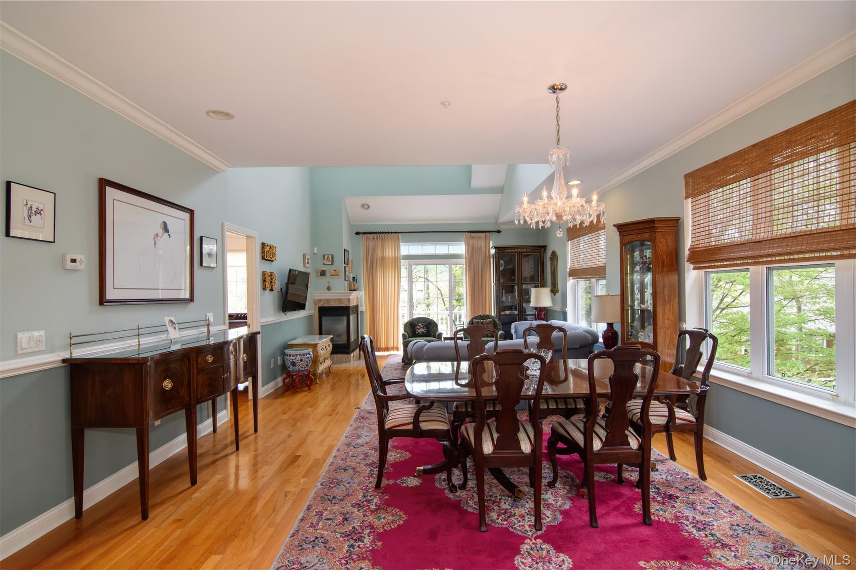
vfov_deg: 72.0
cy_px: 285
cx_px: 428
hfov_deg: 95.0
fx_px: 392
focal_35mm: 16
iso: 640
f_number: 8
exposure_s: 1/50
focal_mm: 11
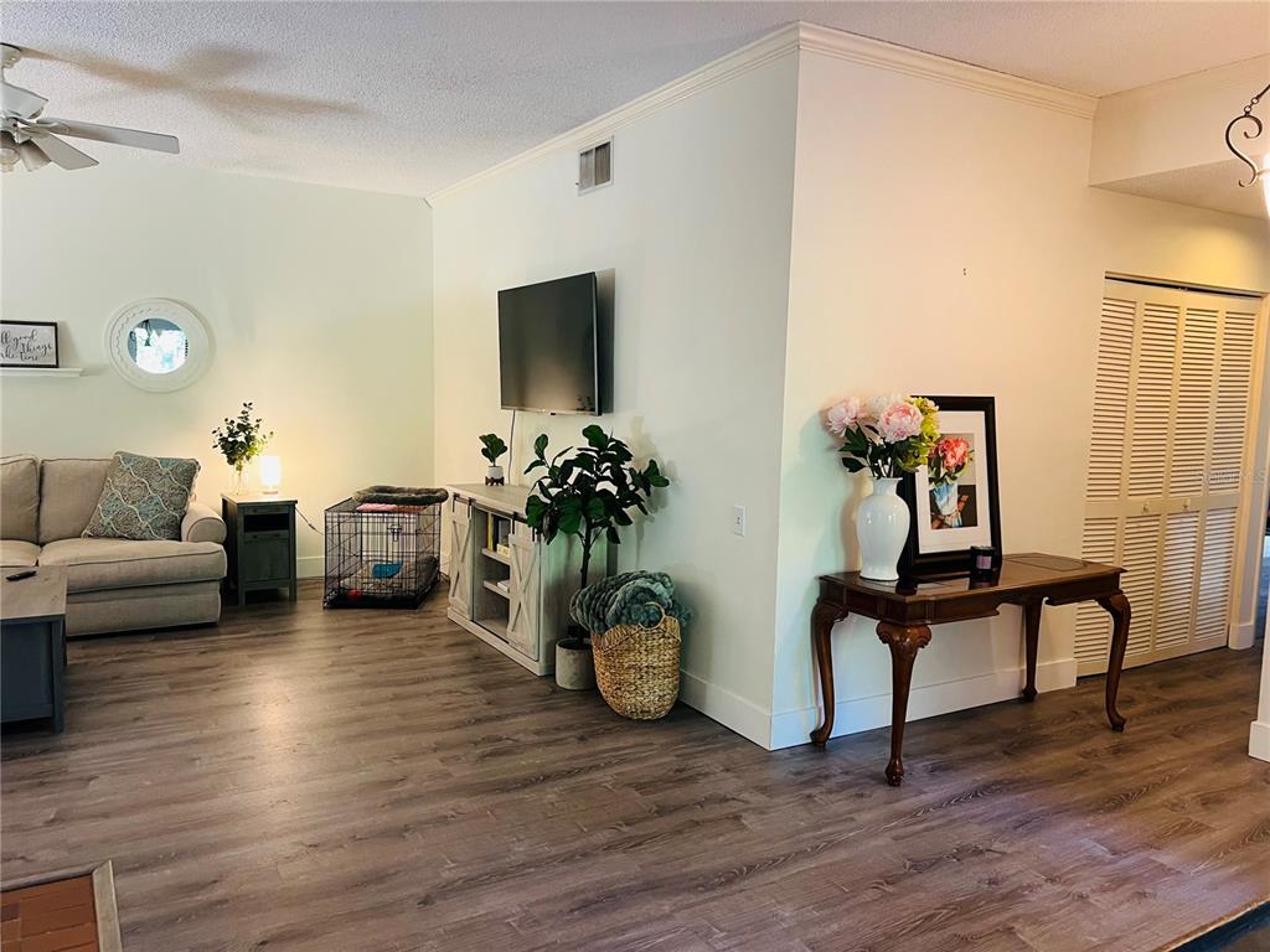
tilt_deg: -7.2
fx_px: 954
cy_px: 476
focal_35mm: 26
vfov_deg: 53.1
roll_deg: -1.2
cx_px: 635
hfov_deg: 67.3
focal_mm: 5.7
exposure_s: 1/60
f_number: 1.5
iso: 250
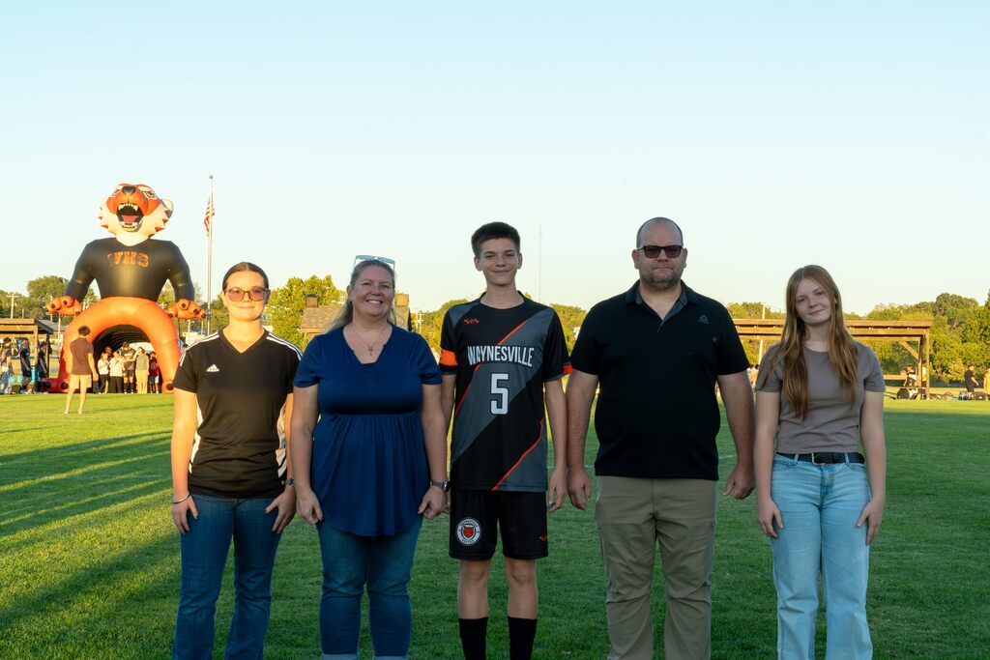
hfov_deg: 29.2
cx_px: 495
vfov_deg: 19.7
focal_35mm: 69
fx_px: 1898
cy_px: 330
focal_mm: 46
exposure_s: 1/125
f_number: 16
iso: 640
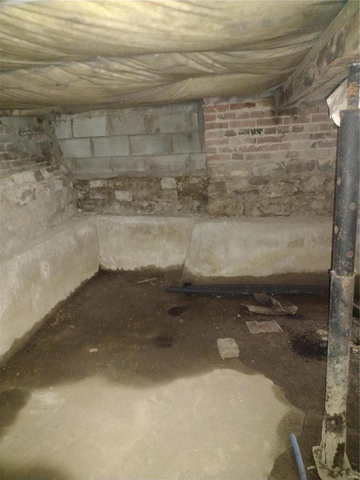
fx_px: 374
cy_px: 240
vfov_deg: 65.3
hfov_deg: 51.4
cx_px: 180
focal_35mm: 27
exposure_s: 1/17
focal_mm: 4.71
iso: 2048
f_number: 1.7
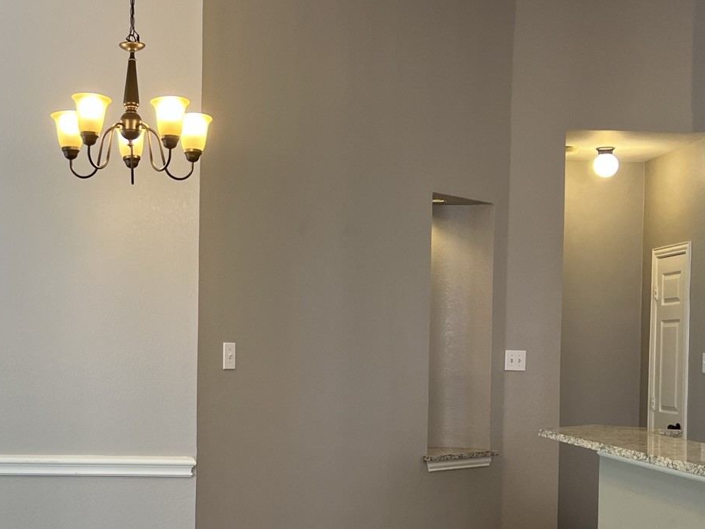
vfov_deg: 25.1
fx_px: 1182
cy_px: 370
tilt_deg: -1.4
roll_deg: -0.9
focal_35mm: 58
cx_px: 200
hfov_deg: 32.8
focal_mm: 5.7
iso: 64
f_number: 1.5
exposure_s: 1/120
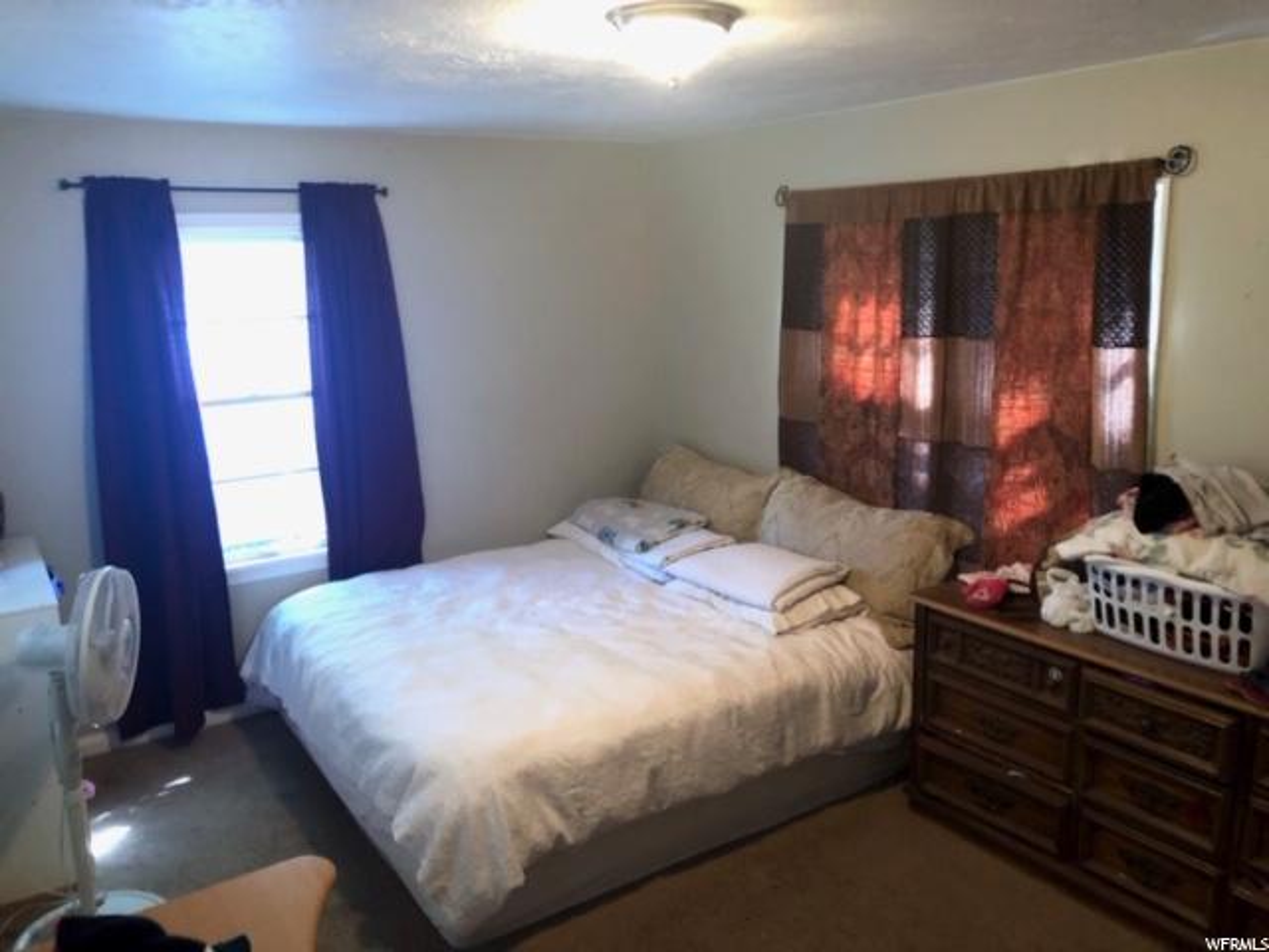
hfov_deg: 63.4
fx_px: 1026
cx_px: 634
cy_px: 476
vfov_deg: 49.7
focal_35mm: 28
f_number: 1.8
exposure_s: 1/5
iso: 100
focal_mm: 3.99
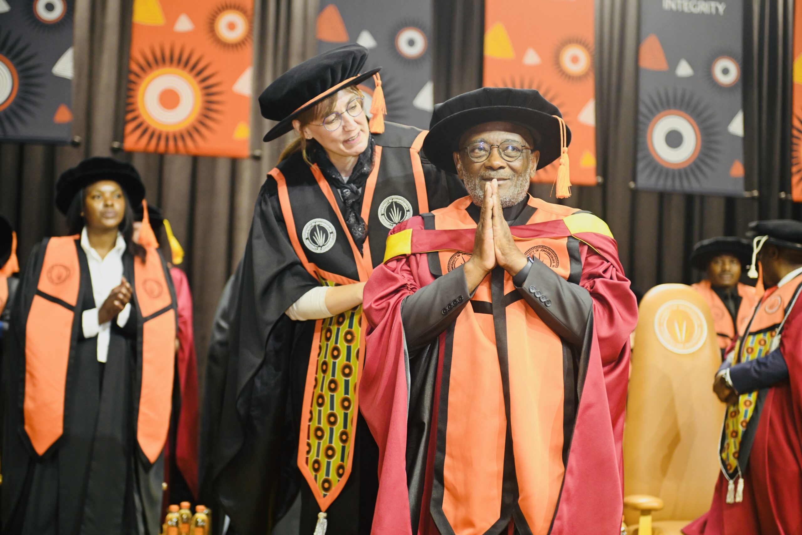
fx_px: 1381
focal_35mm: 62
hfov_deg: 32.4
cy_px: 268
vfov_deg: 21.9
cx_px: 401
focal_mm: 62
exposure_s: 1/100
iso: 1600
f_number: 2.8
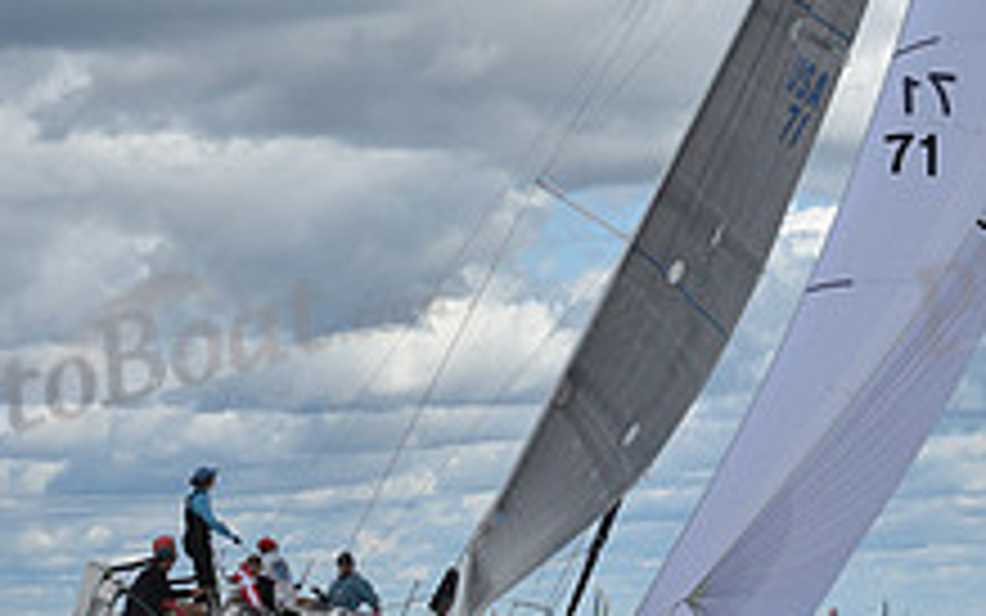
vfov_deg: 6.9
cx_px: 682
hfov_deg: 11.1
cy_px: 72
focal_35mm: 189
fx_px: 5080
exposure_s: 1/800
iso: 250
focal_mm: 70
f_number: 10
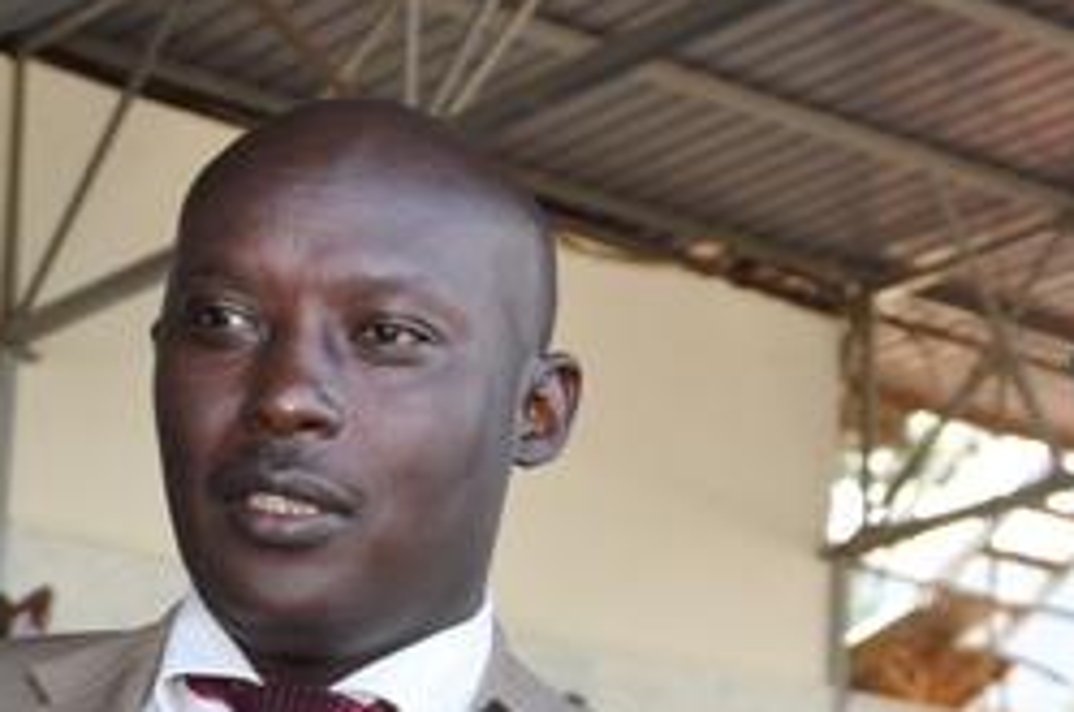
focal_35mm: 131
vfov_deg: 10.3
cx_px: 811
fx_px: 3901
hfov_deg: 15.6
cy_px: 809
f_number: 5.6
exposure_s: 1/200
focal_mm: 34
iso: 400
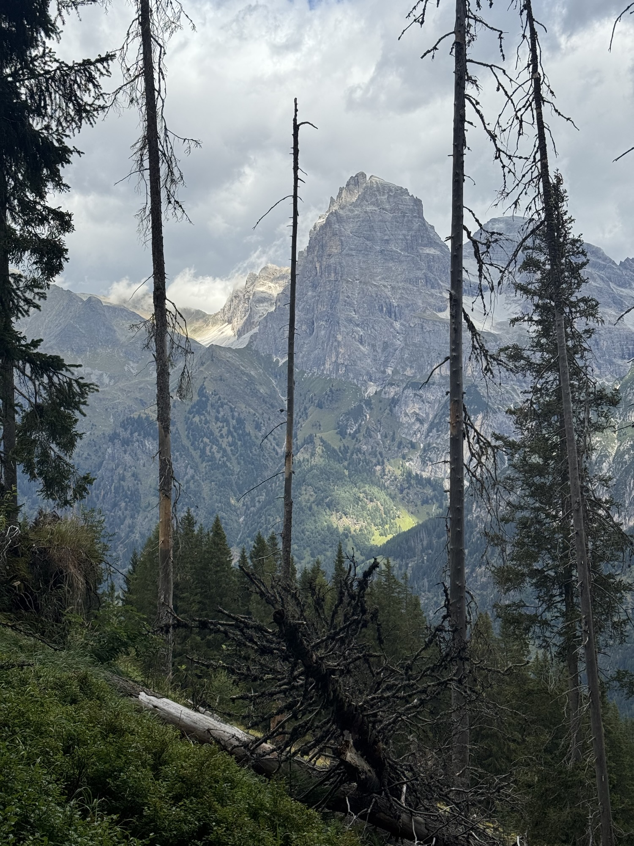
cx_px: 317
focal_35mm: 48
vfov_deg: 39.7
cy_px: 423
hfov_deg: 30.3
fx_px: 1172
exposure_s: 1/3817
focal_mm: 6.76
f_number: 1.78
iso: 64
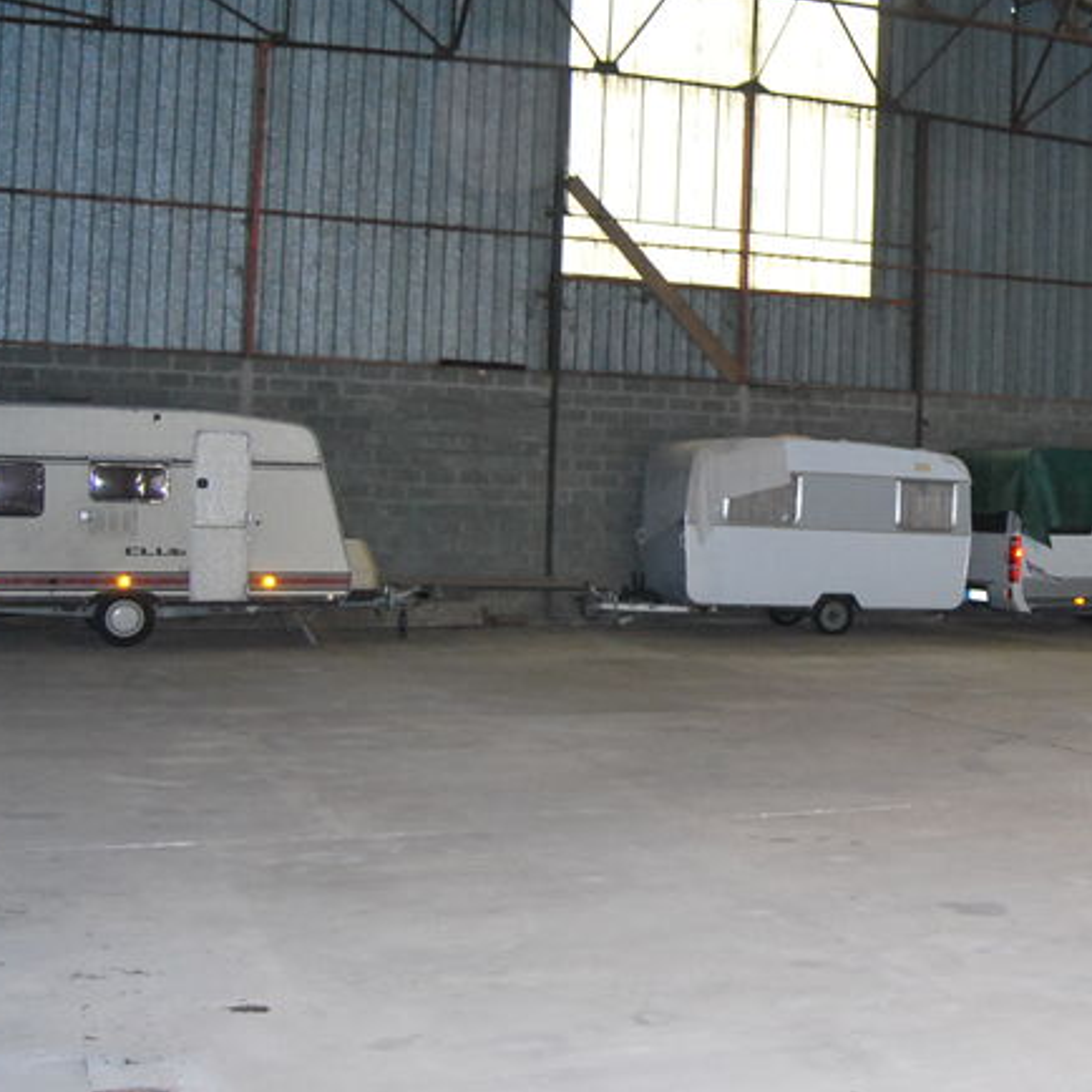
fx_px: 1892
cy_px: 449
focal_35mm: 53
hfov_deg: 30.2
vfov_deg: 32.1
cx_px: 1062
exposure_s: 1/60
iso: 720
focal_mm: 18
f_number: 3.5
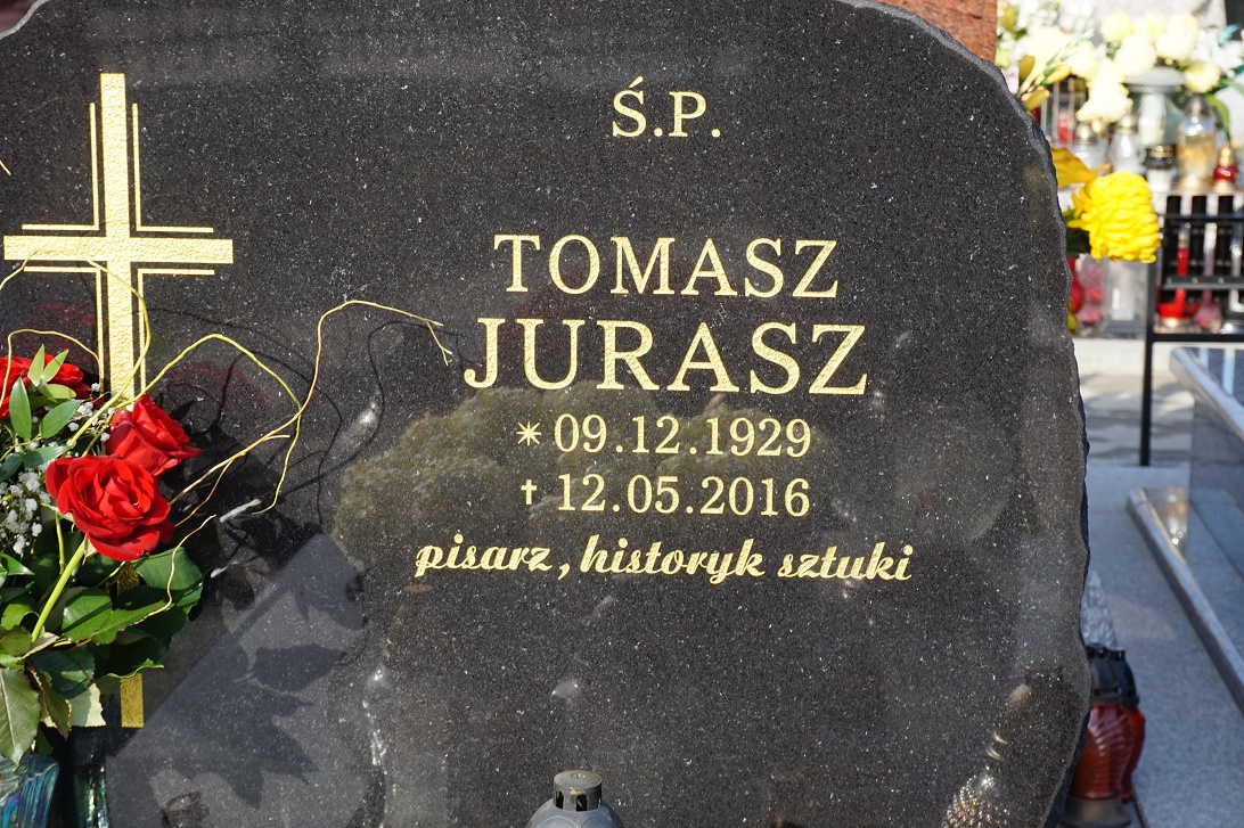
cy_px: 414
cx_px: 622
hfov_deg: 27.0
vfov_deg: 18.2
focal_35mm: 75
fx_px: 2590
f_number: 9
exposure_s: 1/80
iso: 100
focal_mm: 50
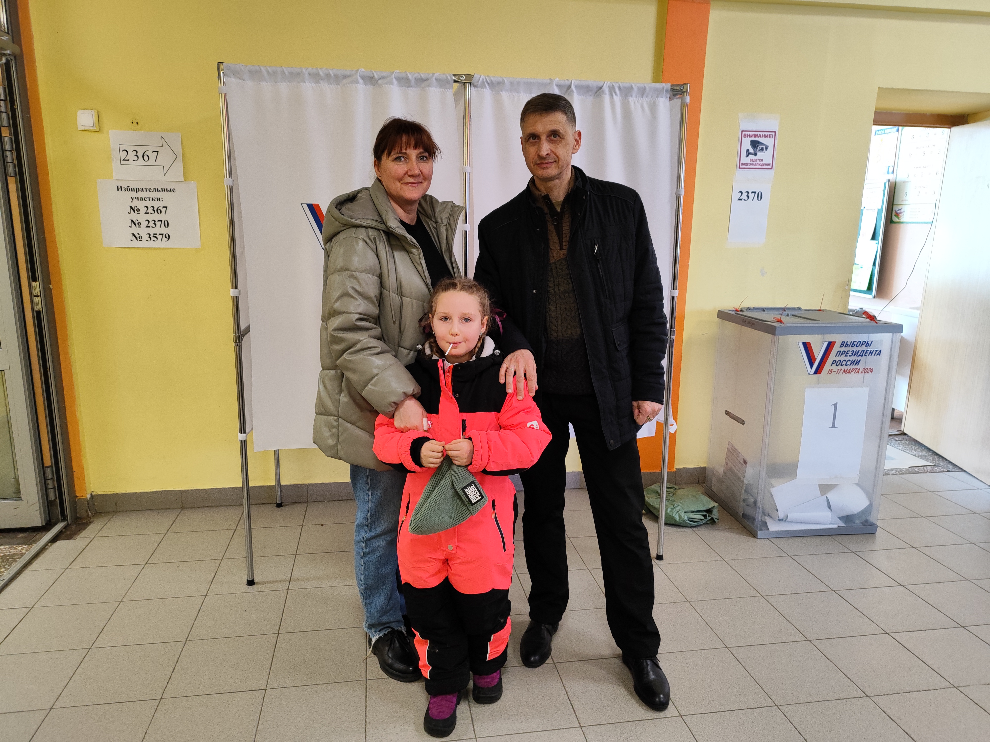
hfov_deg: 71.6
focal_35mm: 24
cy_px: 371
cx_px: 495
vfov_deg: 56.8
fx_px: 686
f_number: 1.89
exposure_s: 1/100
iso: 387
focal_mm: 5.89
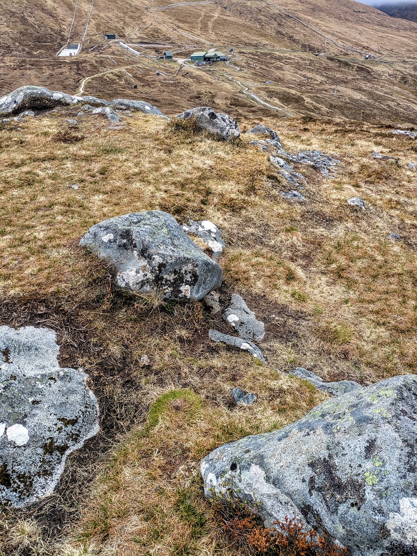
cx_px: 208
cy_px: 278
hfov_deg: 54.9
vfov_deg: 69.4
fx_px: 402
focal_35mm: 25
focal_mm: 5.43
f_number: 1.89
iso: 44
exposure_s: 1/764
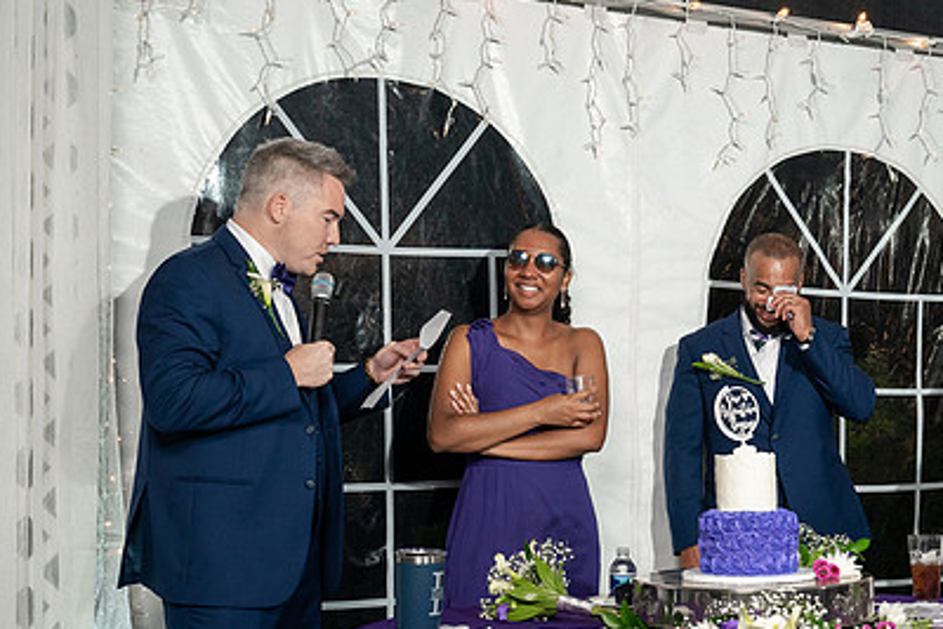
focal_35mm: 58
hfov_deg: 34.2
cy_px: 397
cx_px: 627
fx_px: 1520
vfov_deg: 23.3
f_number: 5.6
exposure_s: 1/200
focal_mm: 40
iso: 1600
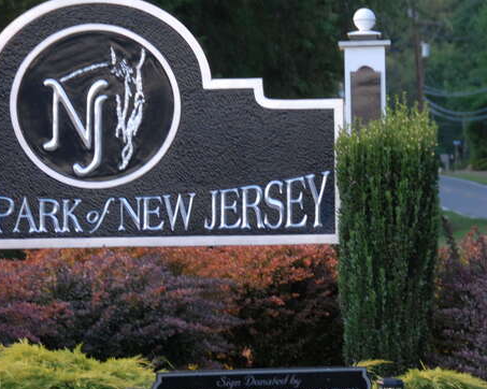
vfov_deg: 10.1
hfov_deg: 12.6
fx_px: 2204
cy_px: 189
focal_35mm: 153
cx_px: 242
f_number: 5
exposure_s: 1/5
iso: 400
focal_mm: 82
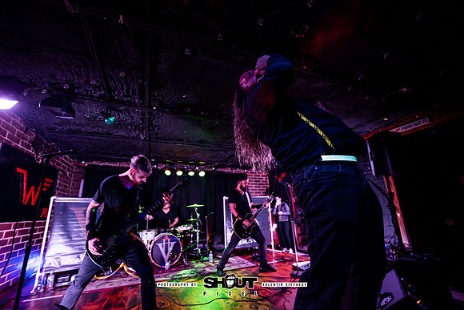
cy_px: 155
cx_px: 232
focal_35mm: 14
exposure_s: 1/200
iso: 1000
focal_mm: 14
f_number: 2.8
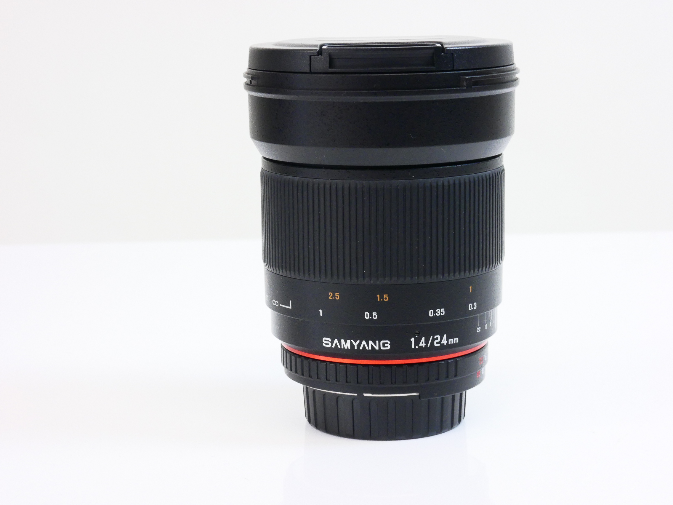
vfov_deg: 17.6
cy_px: 252
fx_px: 1633
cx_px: 336
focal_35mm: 84
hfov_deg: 23.3
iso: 2000
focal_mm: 42
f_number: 11
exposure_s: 1/20
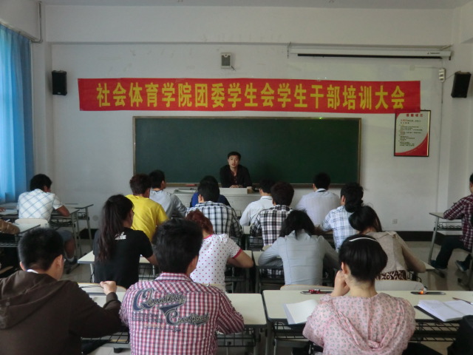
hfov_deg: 61.7
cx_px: 236
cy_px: 178
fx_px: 396
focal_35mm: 29
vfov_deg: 48.2
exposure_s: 1/60
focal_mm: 5.2
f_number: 3.5
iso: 400
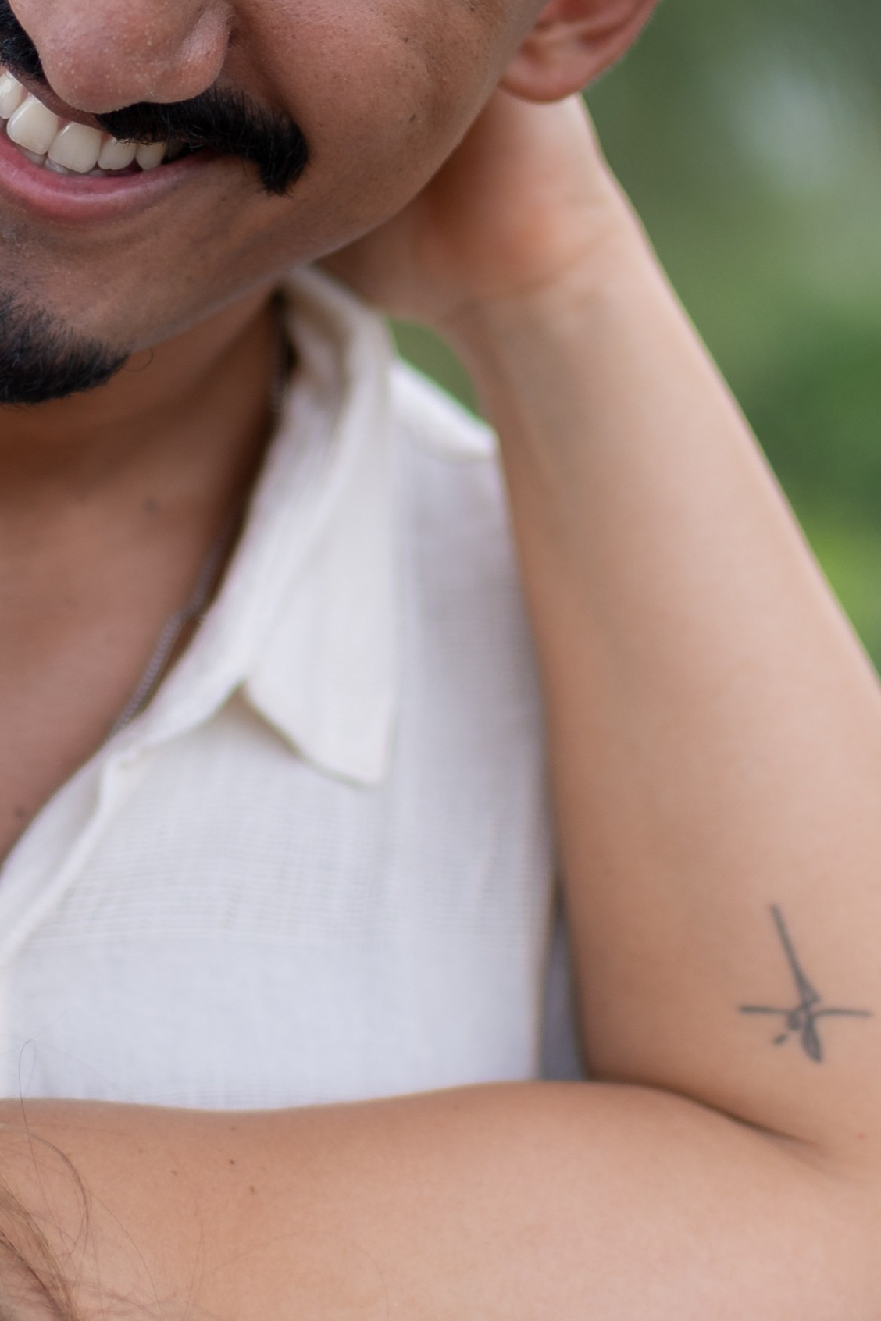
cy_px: 144
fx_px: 4331
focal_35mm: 118
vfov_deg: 17.1
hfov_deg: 11.5
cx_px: 12
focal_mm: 35
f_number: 1.4
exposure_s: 1/640
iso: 100
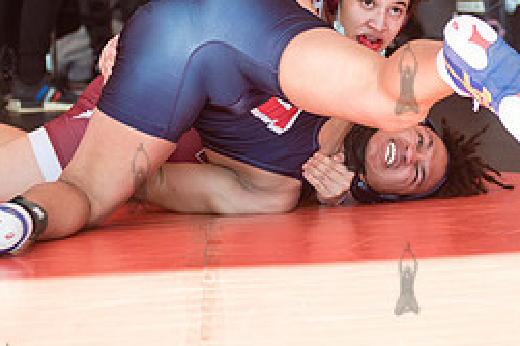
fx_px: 2670
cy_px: 78
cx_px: 406
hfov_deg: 11.1
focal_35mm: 185
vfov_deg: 7.4
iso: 400
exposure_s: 1/400
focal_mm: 80
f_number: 3.5
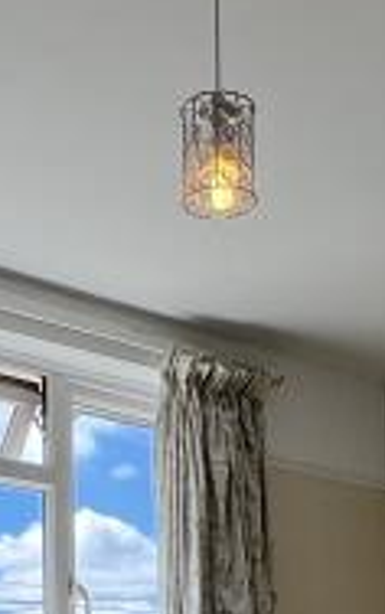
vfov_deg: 24.1
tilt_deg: +0.1
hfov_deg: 17.4
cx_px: 199
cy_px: 794
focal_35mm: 75
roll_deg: +1.4
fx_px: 1255
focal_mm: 1.57
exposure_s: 1/373
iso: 32
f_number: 1.8
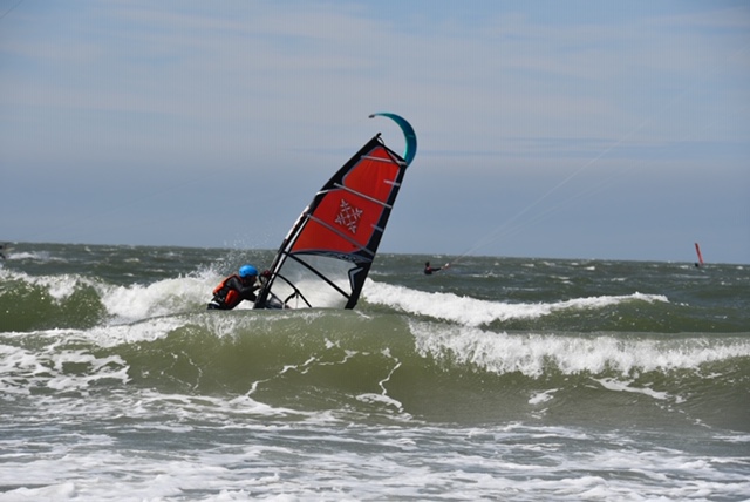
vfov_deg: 7.4
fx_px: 3899
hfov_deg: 11.0
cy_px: 251
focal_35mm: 187
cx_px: 375
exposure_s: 1/2000
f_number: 8
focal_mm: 125
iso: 280
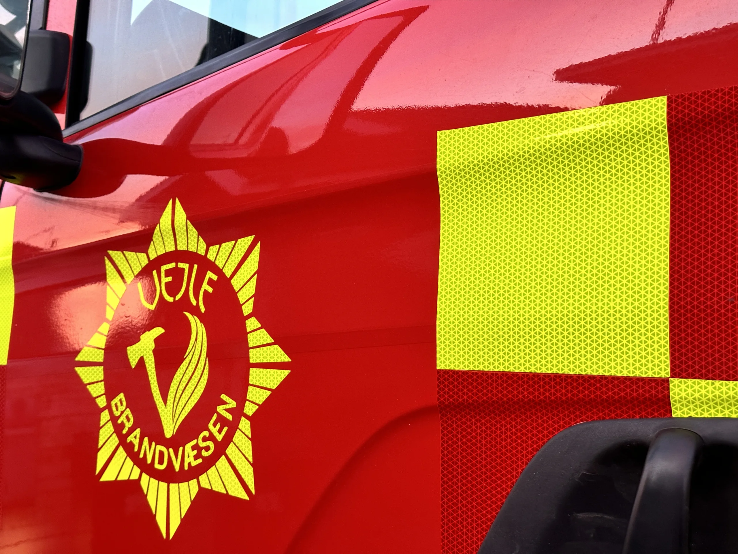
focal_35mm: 48
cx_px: 369
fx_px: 1023
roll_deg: -1.0
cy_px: 277
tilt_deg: +2.9
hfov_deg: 39.7
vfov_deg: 30.3
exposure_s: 1/60
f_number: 1.78
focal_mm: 6.86
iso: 200
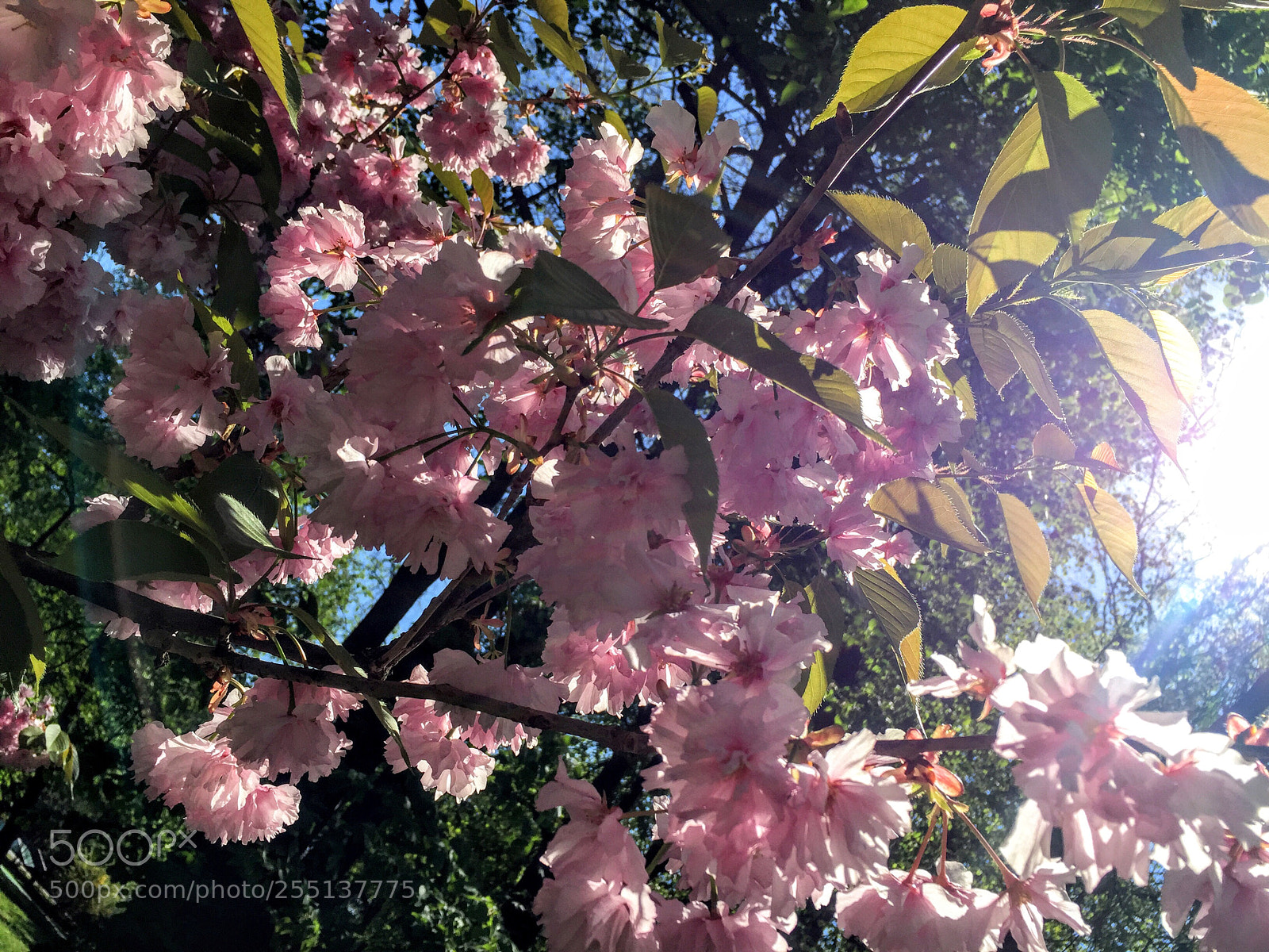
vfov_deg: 48.2
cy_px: 476
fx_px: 1063
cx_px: 634
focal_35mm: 29
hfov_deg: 61.7
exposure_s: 1/2825
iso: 32
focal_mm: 4.15
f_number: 2.2
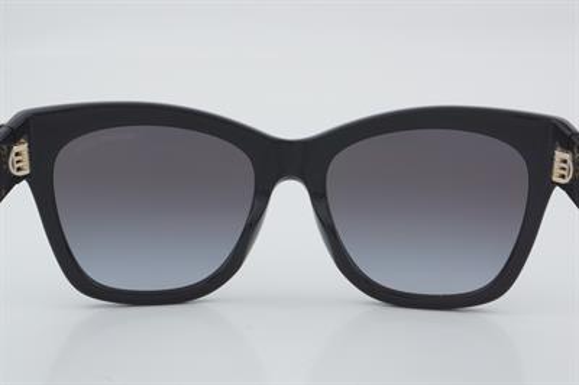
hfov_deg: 24.6
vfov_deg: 16.5
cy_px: 192
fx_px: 1326
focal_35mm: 82
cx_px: 290
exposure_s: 1/4
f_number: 32
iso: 100
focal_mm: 55
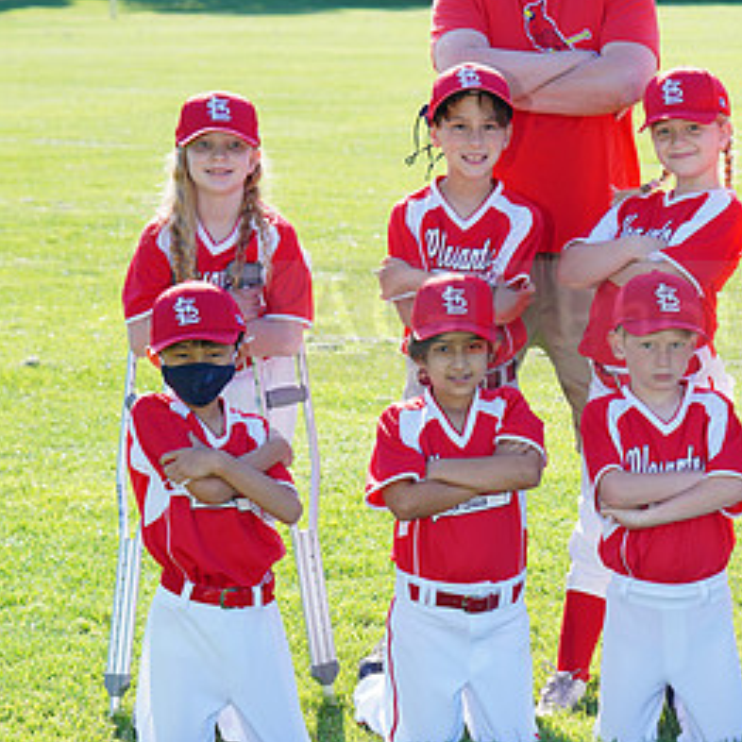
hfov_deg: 11.0
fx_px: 3832
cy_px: 299
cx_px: 748
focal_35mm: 158
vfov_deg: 11.1
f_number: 7.1
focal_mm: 84
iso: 200
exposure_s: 1/200
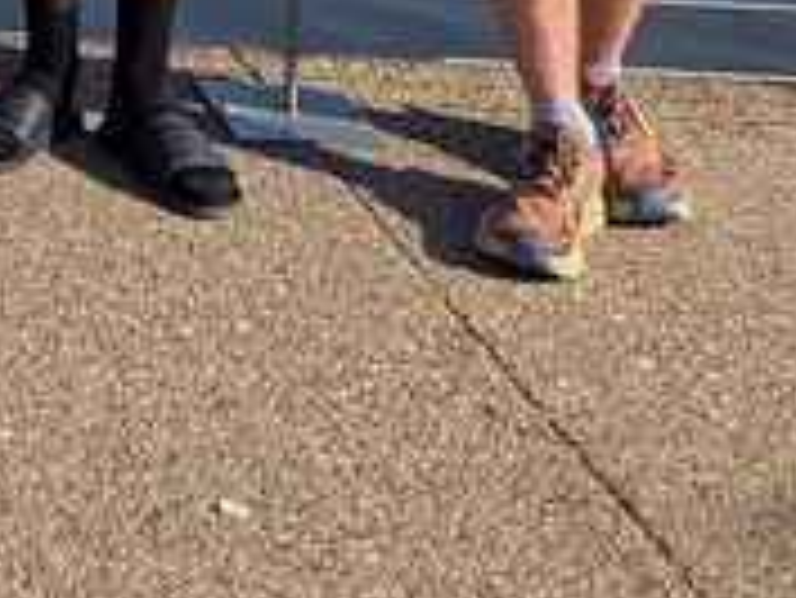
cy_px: -830
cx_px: -1138
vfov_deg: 9.5
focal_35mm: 139
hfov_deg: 11.6
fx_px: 3198
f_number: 1.85
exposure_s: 1/2695
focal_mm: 6.81
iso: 43
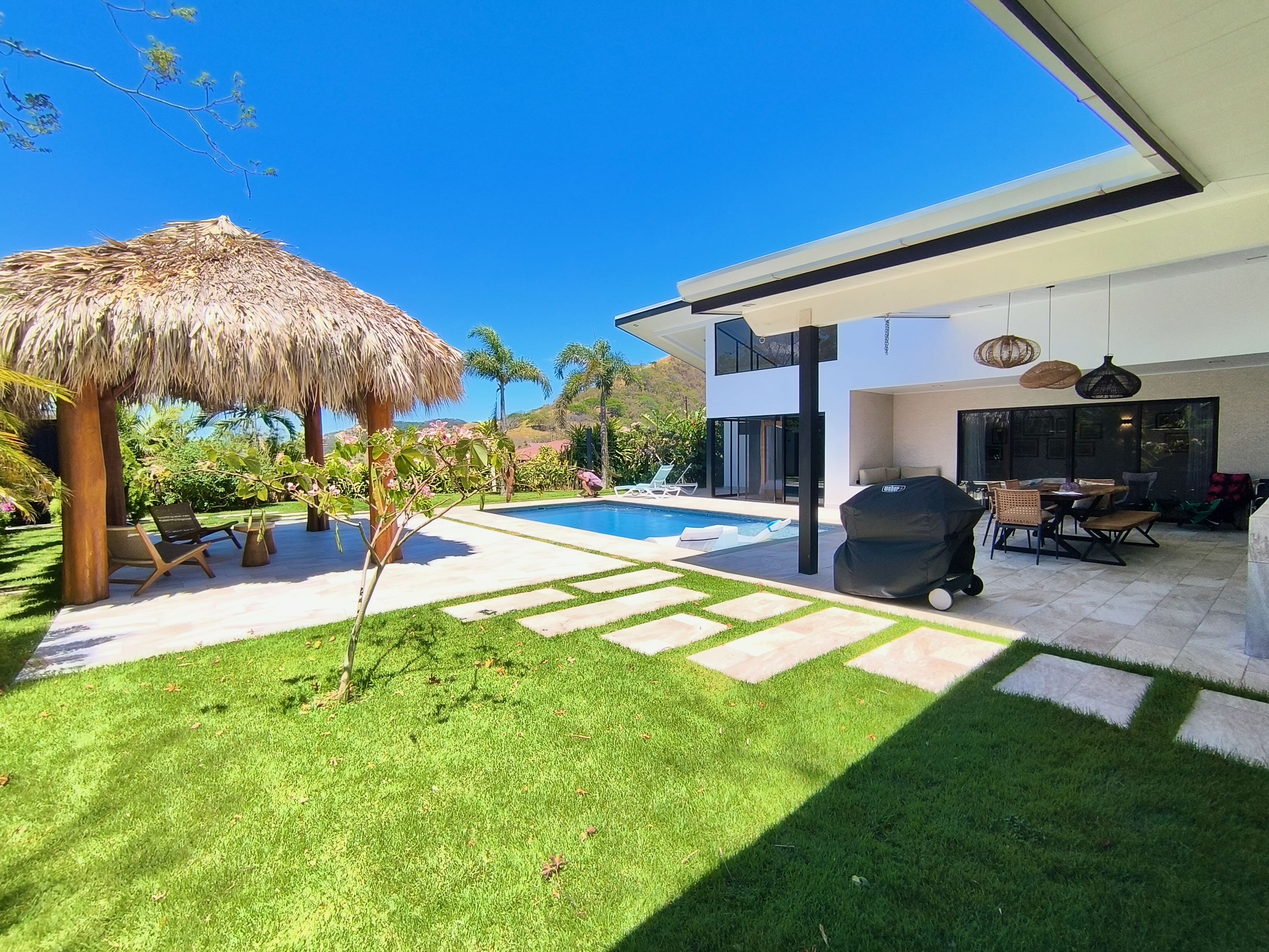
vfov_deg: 78.1
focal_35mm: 16
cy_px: 476
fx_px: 587
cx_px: 634
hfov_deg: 94.5
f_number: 2.2
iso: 50
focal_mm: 1.65
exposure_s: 1/925
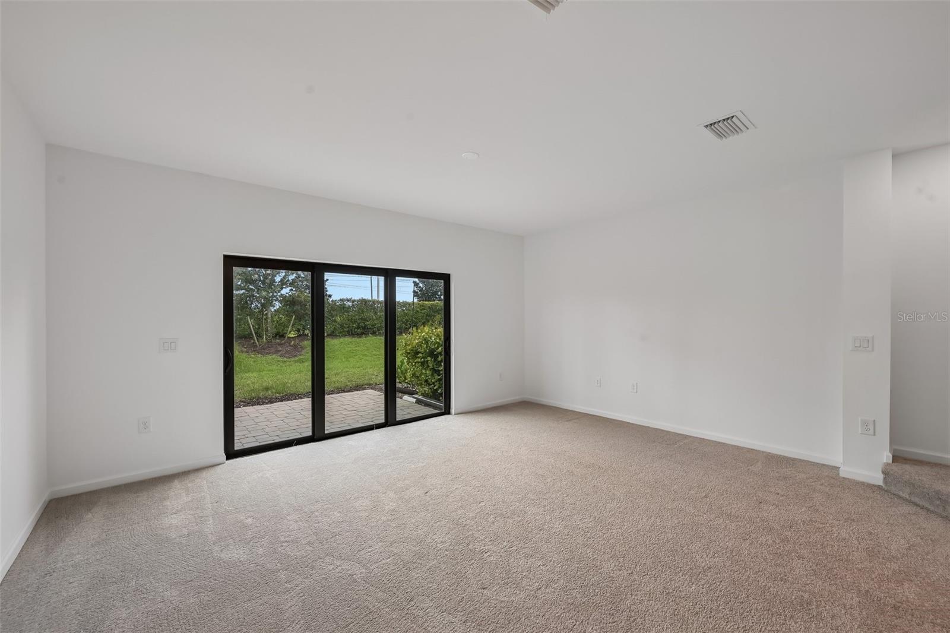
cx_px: 475
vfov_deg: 79.2
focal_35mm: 14
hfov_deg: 102.3
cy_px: 316
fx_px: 383
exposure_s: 1/60
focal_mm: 14.5
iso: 400
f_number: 8
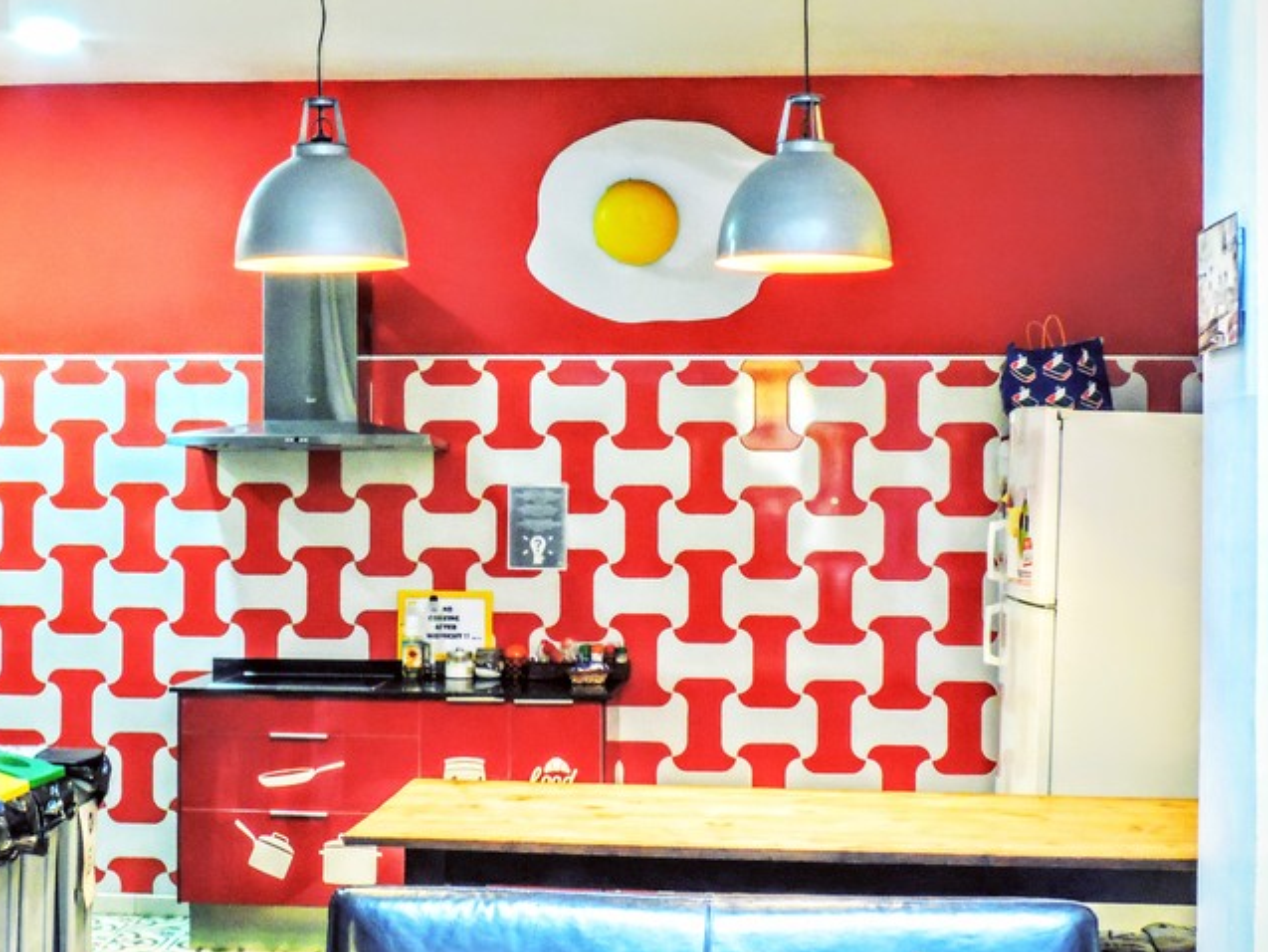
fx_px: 2162
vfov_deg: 24.8
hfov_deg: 32.7
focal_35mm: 59
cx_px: 561
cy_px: 486
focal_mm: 8.4
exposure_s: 1/3
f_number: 7.8
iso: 800
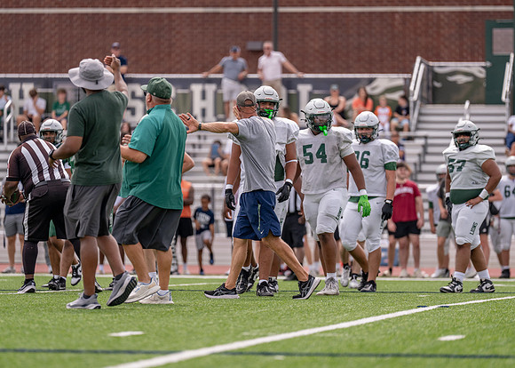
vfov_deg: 6.3
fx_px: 3328
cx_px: 258
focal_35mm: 228
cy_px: 184
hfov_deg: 8.8
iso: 250
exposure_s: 1/2500
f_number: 2.8
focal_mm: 200
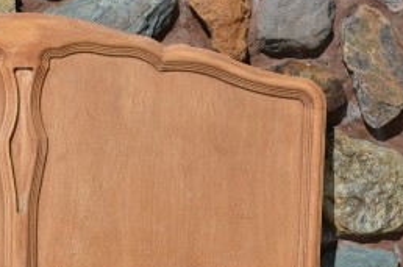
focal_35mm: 99
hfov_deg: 20.1
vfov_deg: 13.7
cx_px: 19
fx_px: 1106
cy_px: 200
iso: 100
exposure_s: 1/250
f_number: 8
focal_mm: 34
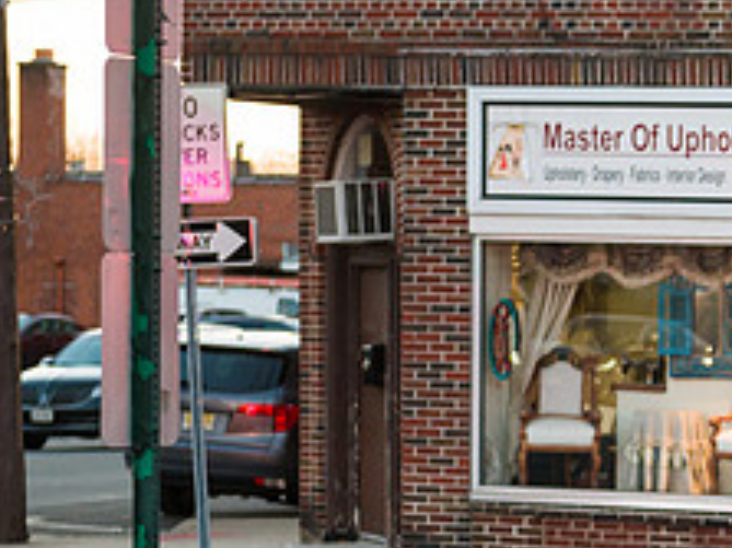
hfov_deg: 11.0
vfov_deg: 8.4
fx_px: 3699
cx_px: 939
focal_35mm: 175
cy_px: 541
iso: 640
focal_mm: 70
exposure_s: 1/320
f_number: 3.2
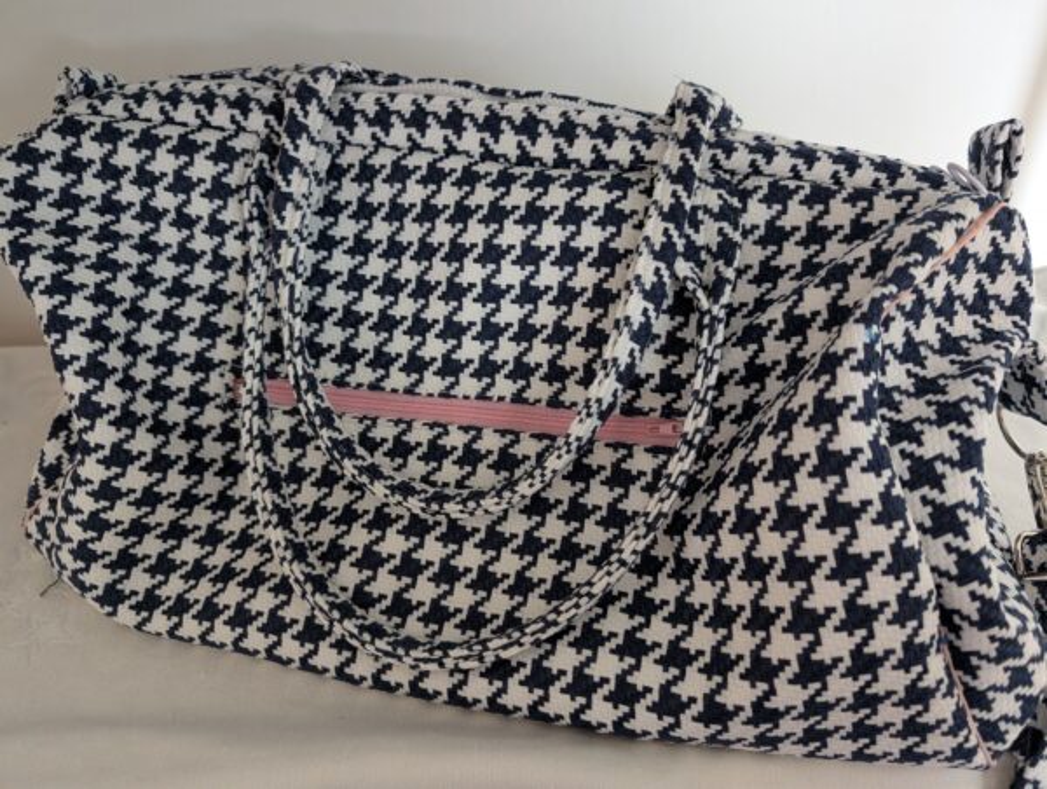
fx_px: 727
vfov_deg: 57.0
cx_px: 524
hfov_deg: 71.5
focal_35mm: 24
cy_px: 394
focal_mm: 6.9
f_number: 1.68
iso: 645
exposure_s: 1/198
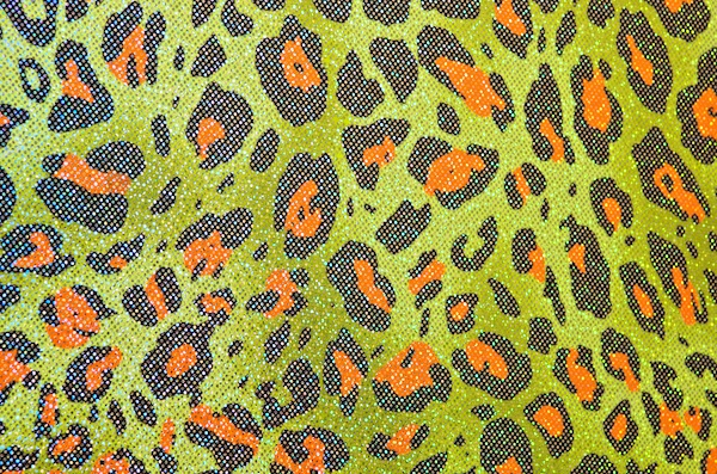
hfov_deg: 15.2
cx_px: 358
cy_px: 237
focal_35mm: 135
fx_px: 2682
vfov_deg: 10.1
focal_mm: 90
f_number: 11
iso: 400
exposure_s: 1/1000
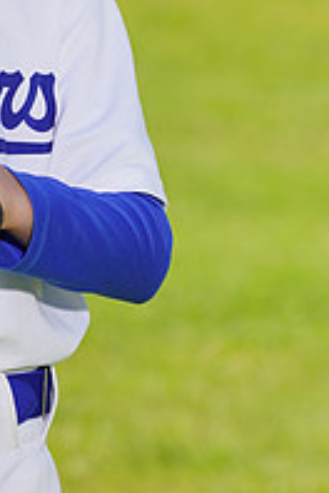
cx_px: -146
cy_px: -115
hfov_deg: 2.2
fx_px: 8375
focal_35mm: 611
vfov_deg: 3.4
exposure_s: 1/250
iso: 100
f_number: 9
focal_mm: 209
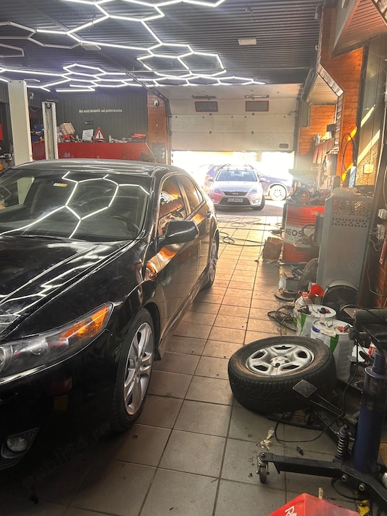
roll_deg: -0.9
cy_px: 256
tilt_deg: -12.6
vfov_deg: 63.5
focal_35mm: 28
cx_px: 202
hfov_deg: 49.7
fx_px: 417
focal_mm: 5.7
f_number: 1.5
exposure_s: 1/121
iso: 64
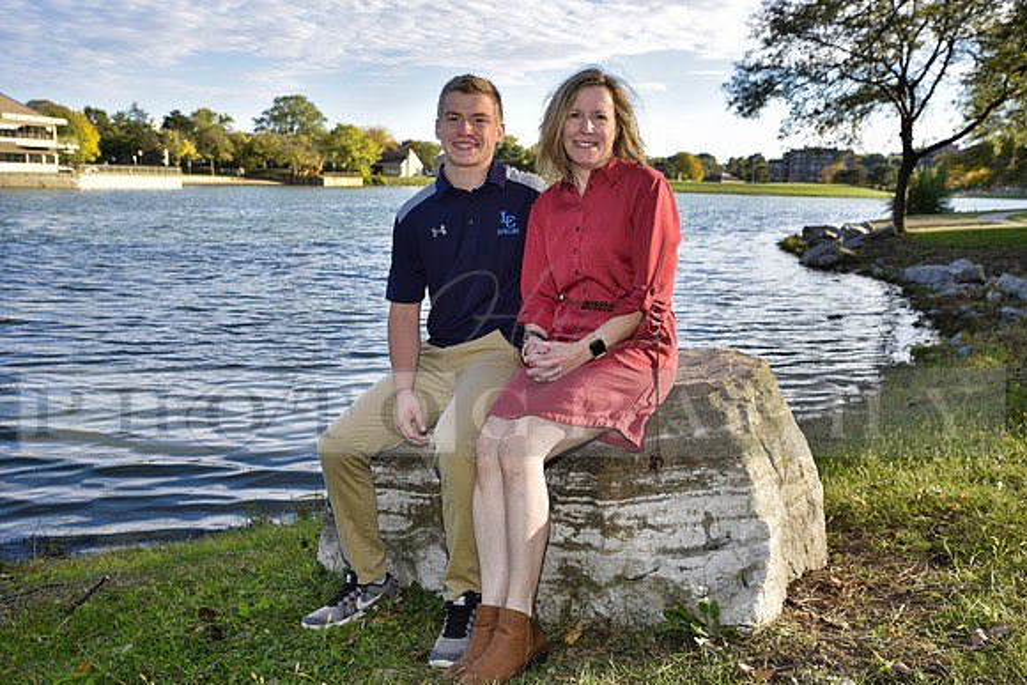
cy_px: 342
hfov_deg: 54.4
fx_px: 999
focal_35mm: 35
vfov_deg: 37.9
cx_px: 514
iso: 200
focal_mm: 35
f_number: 7.1
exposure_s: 1/200
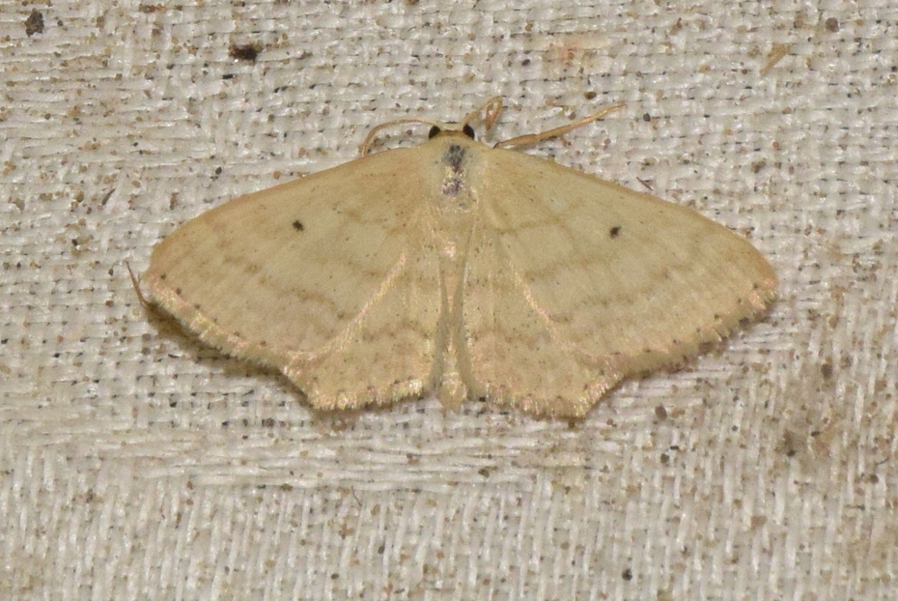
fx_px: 5393
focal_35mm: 216
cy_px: 295
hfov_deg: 9.5
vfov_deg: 6.4
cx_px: 453
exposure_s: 1/200
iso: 1000
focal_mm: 140
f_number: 14
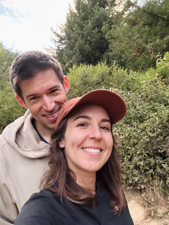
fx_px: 195
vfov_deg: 60.0
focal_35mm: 30
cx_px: 84
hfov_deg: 46.8
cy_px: 112
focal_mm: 2.69
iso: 320
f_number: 1.9
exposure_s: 1/40
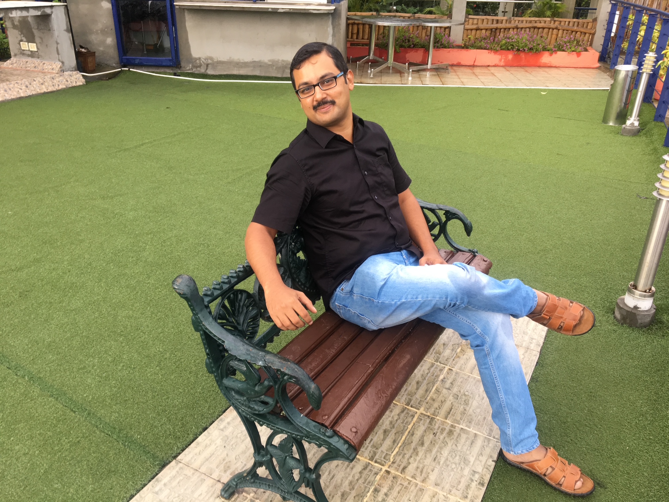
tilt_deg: -25.2
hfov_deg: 61.7
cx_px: 334
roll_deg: -1.4
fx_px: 560
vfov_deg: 48.2
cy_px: 251
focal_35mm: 29
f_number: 2.2
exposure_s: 1/100
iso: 40
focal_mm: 4.15
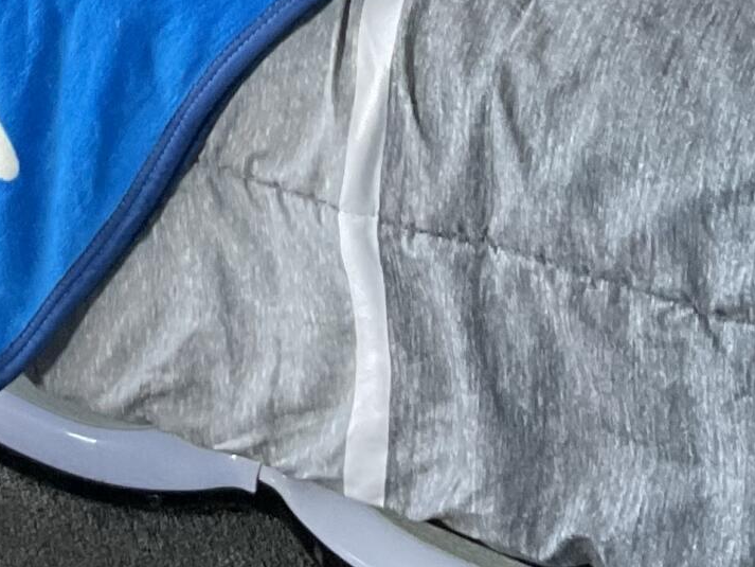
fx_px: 2661
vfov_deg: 10.9
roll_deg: -0.8
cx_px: -26
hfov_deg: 15.8
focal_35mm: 122
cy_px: -614
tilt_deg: -12.4
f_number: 1.8
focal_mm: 3
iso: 160
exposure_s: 1/60
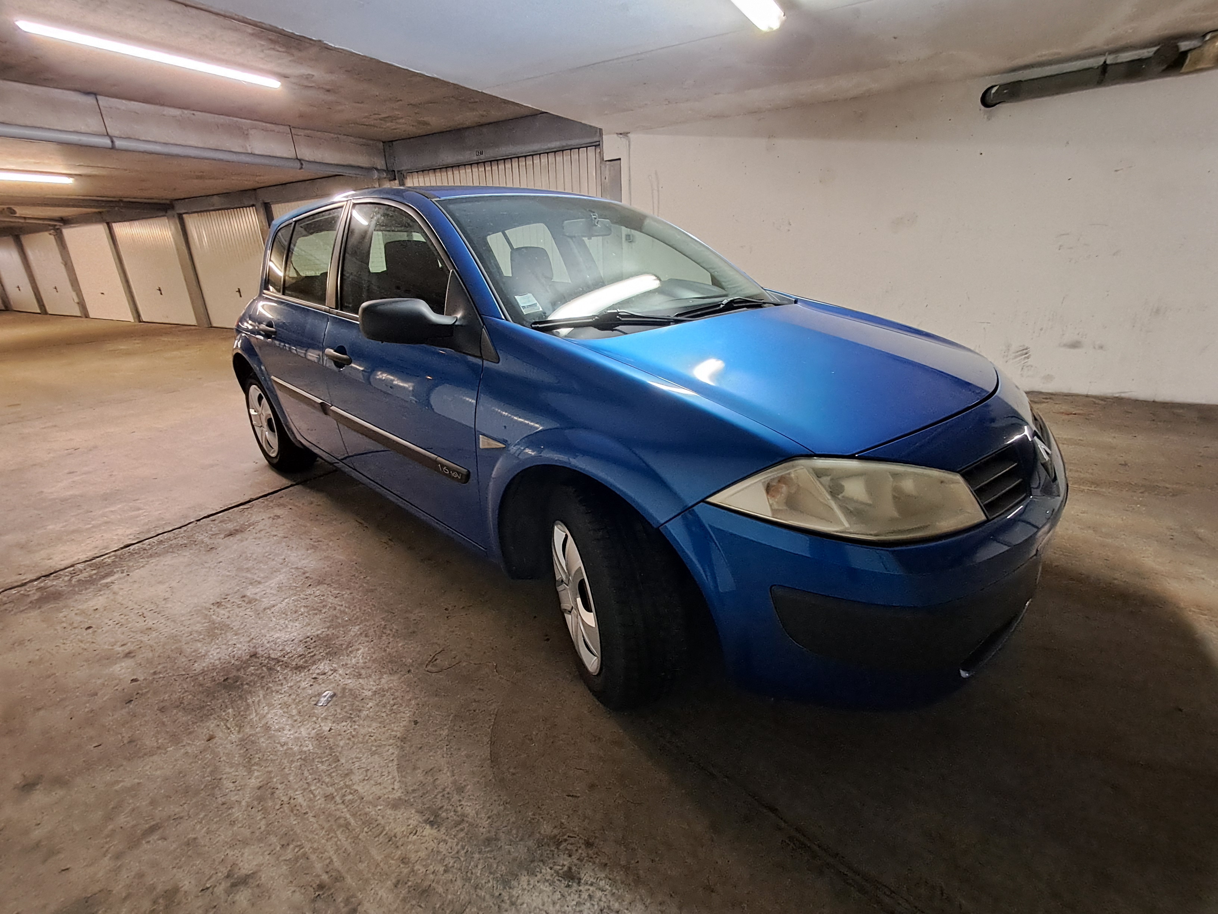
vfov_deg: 78.1
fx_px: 563
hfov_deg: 94.5
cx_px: 609
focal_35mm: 16
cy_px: 457
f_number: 2.2
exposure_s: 1/25
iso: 320
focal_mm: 1.64
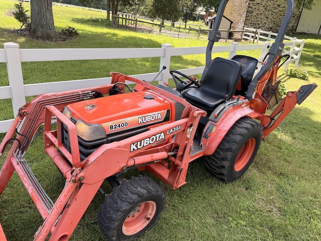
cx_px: 156
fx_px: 232
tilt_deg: -20.3
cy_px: 122
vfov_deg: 54.9
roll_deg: -3.9
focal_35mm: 25
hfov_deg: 69.4
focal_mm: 6.76
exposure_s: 1/967
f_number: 1.78
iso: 80
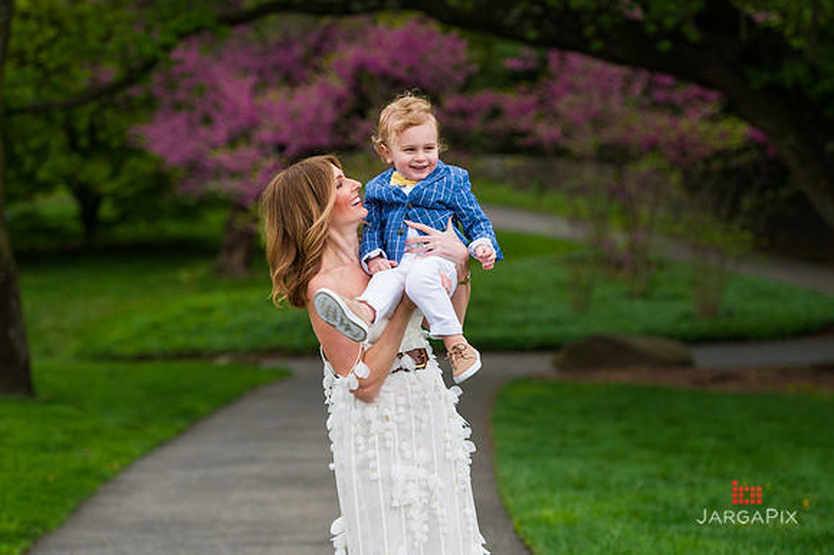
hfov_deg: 18.6
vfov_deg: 12.4
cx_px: 417
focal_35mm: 110
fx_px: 2547
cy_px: 278
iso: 200
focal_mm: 110
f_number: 3.5
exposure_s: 1/1000
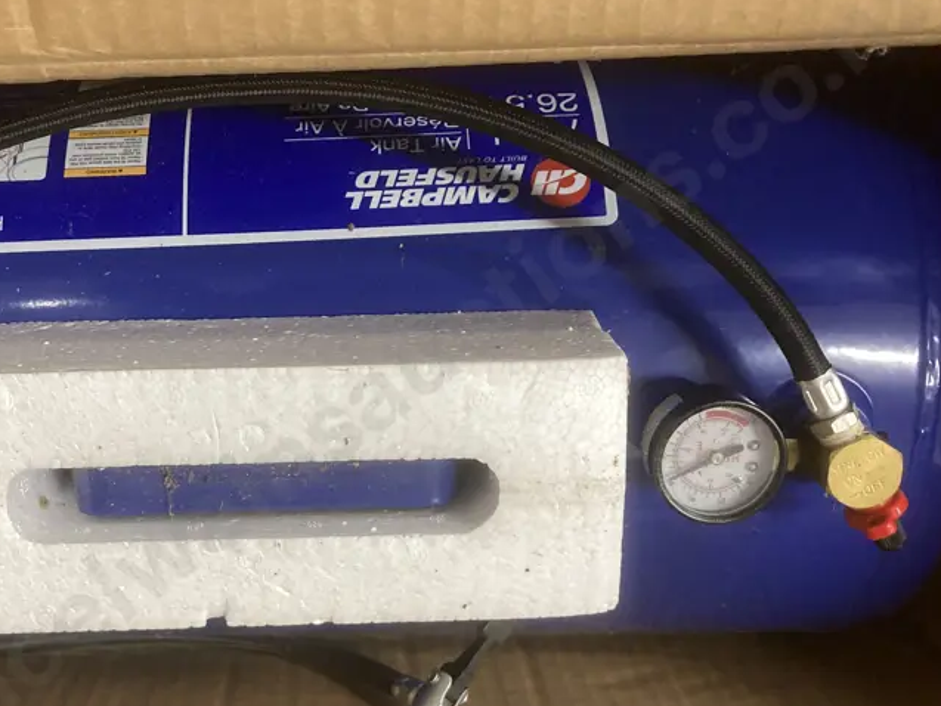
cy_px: 445
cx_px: 318
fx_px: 1224
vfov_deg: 32.0
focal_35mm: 45
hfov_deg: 41.6
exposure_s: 1/50
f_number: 1.8
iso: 200
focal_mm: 3.99
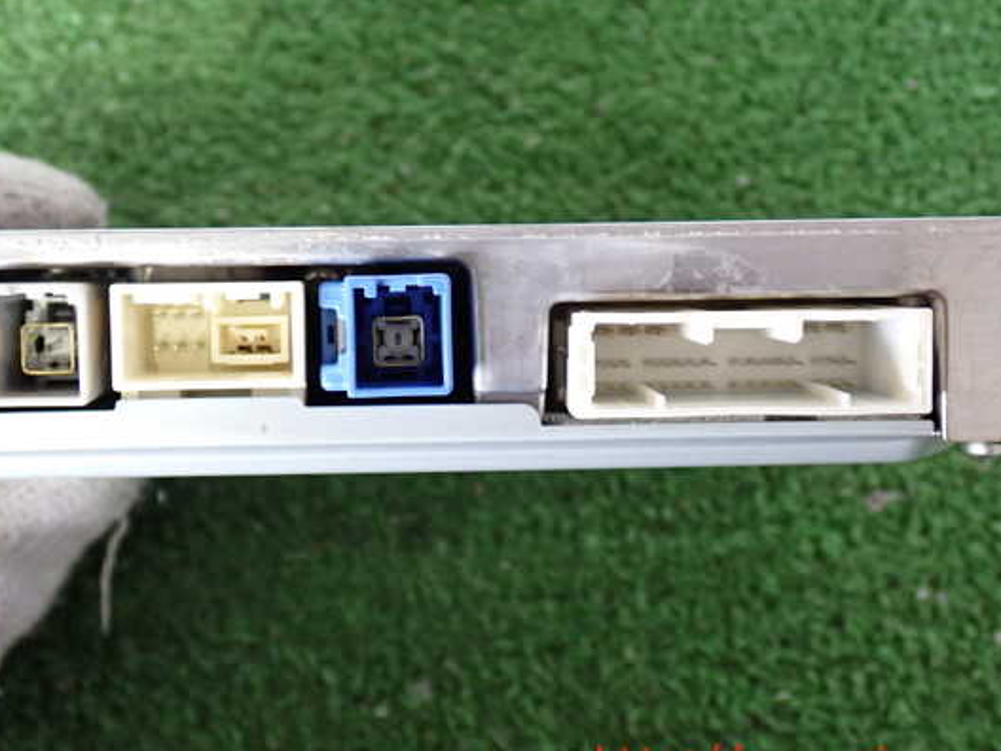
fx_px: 1446
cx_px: 455
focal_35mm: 50
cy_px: 362
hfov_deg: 38.2
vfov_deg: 29.1
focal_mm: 7.84
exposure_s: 1/40
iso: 500
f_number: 2.9
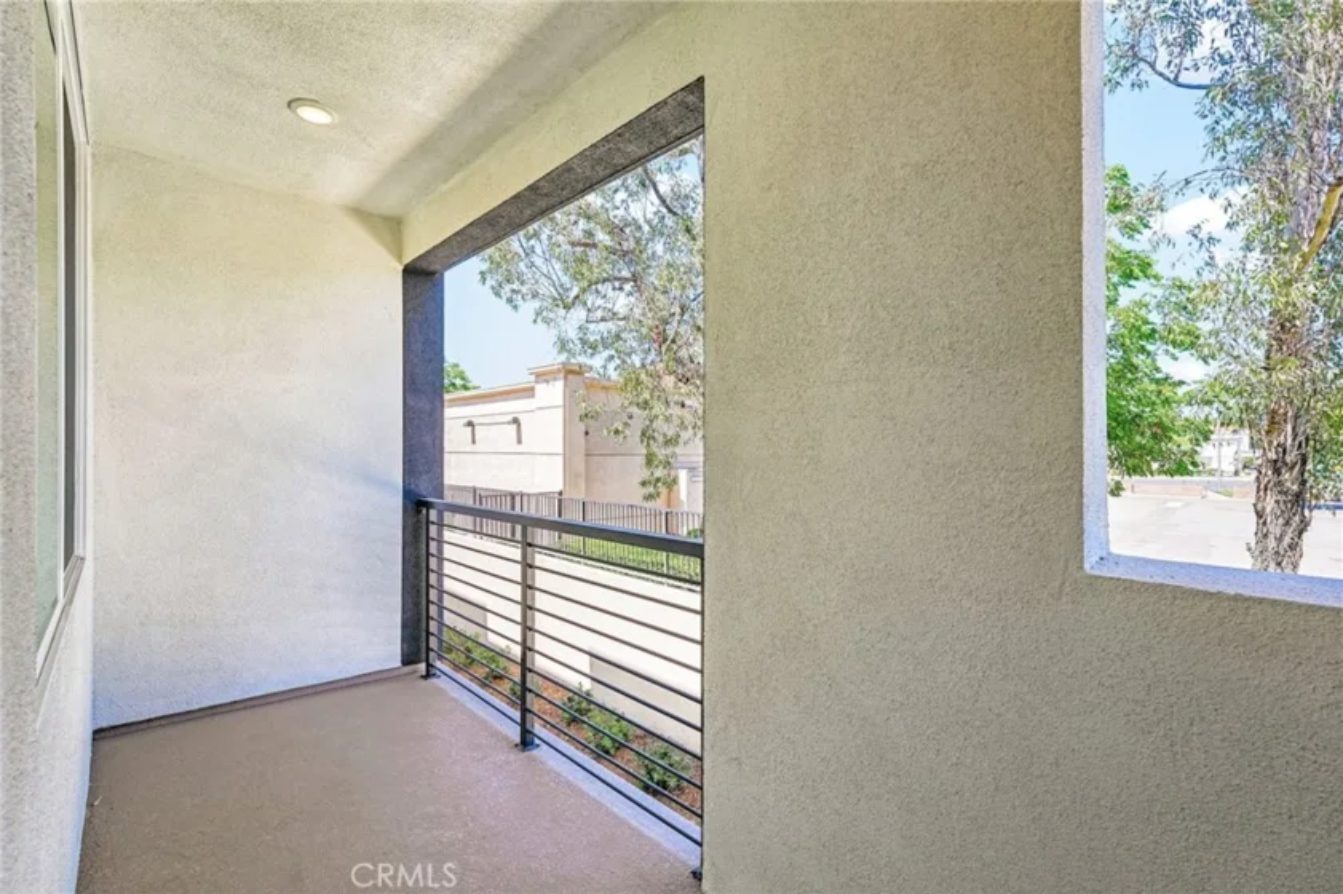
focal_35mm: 15
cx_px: 672
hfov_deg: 99.7
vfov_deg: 76.5
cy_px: 447
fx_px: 567
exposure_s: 1/125
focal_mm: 15.2
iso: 125
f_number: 8
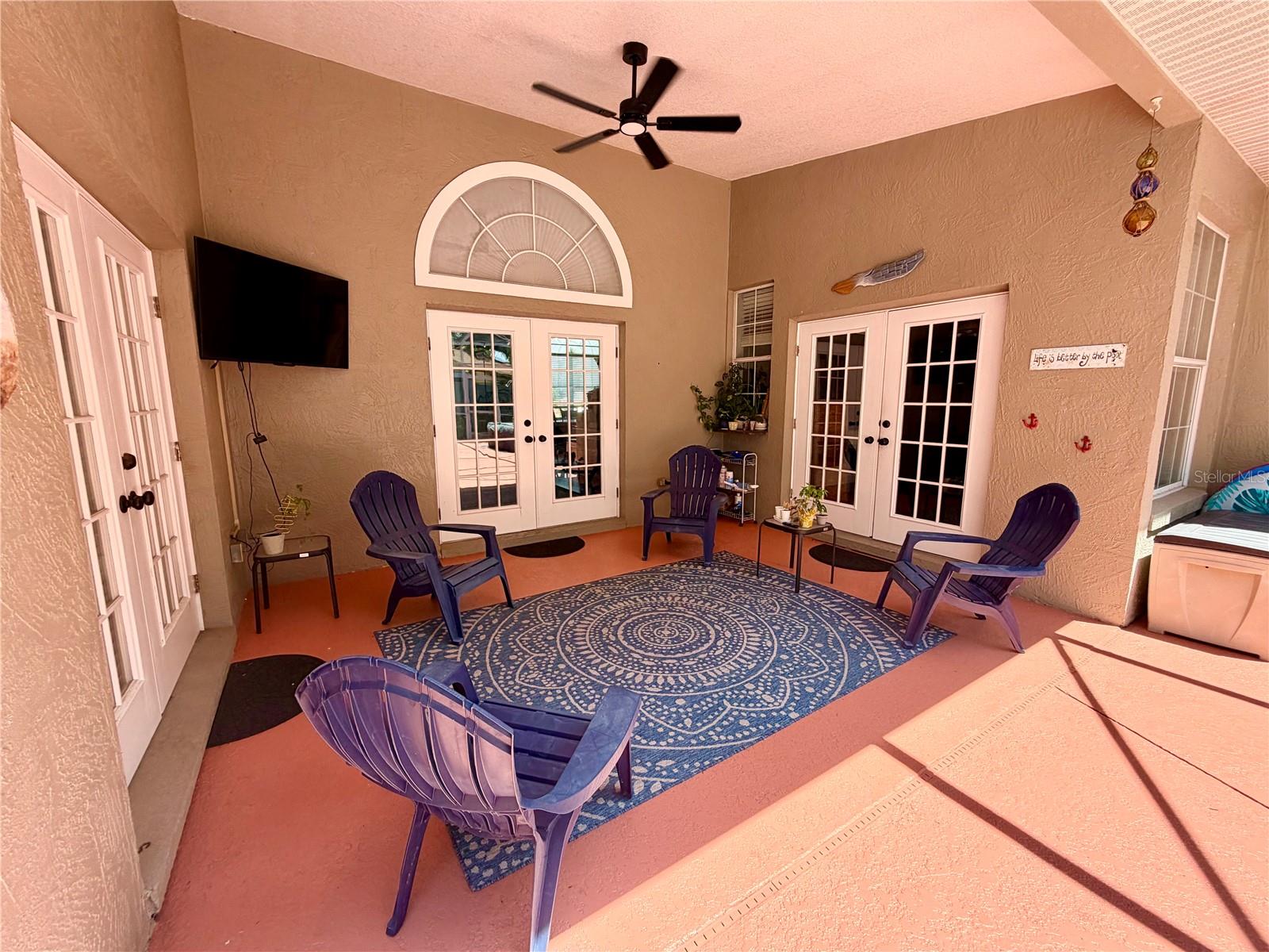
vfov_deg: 85.7
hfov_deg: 102.1
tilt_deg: -7.4
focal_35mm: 14
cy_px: 476
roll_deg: +1.1
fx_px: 513
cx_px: 634
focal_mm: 2.22
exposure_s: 1/149
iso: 50
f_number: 2.2
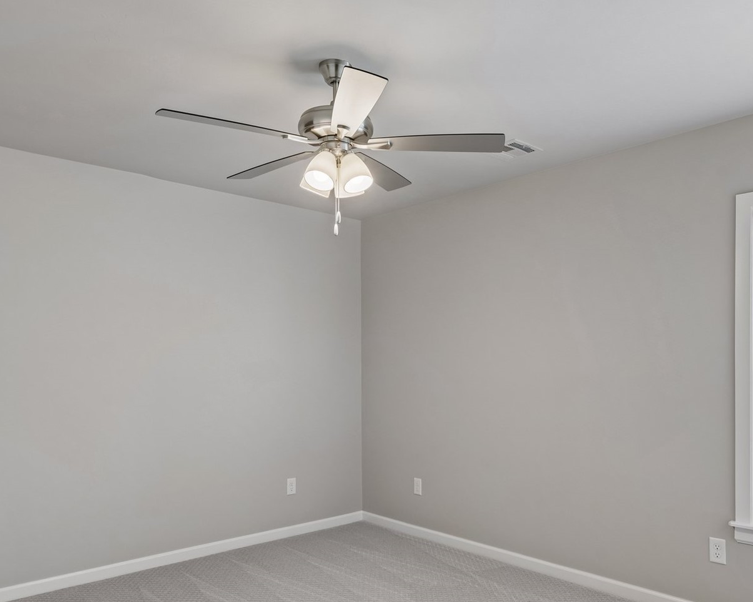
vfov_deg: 52.1
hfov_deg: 63.3
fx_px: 609
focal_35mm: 27
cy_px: 378
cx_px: 416
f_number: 9
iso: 200
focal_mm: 17.2
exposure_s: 1/25
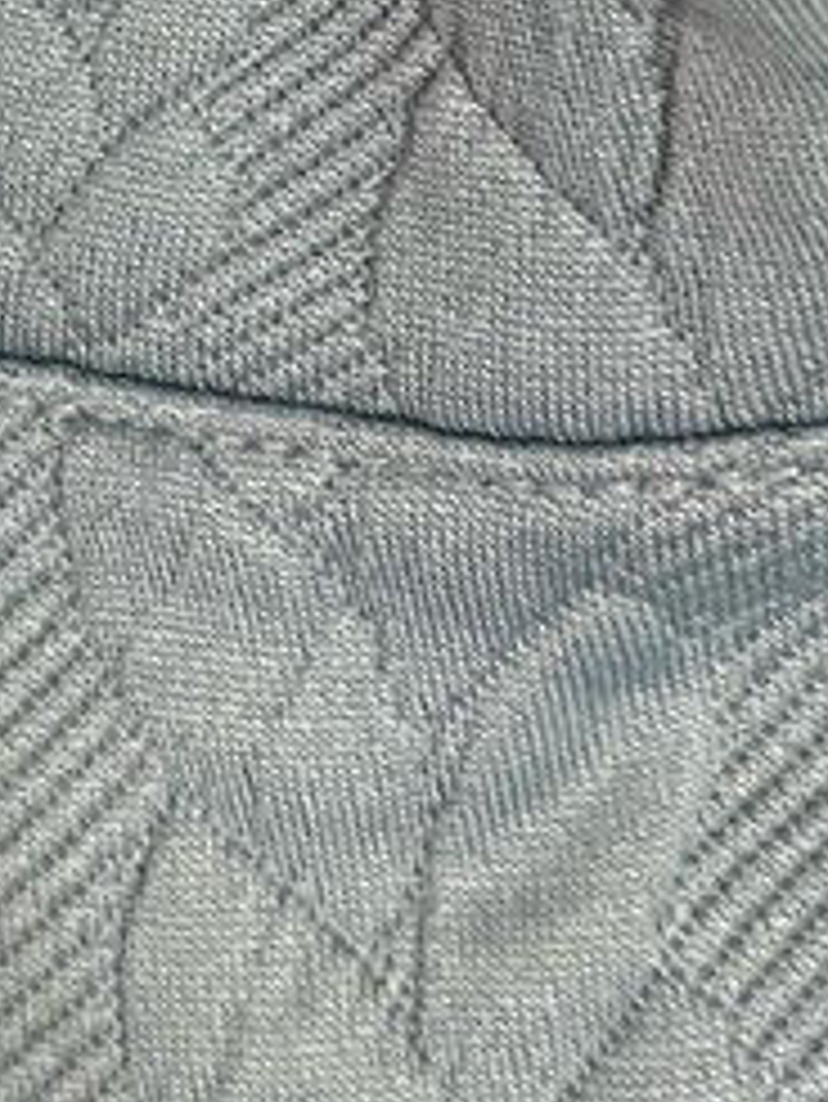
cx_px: 216
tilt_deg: -52.1
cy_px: -391
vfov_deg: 17.2
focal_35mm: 106
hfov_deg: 13.9
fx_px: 3378
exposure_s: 1/50
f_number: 1.6
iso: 320
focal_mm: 5.1
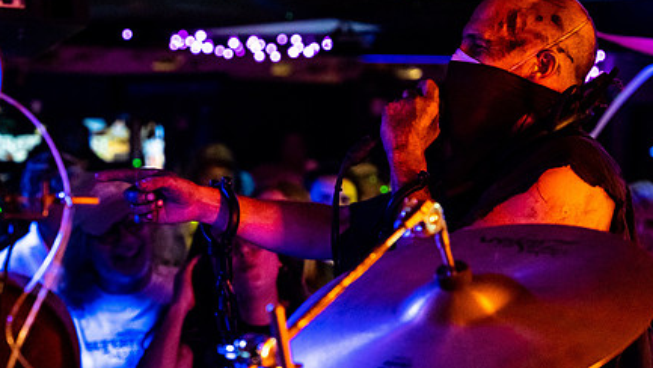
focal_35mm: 116
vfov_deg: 10.5
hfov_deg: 18.4
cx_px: 229
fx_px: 2009
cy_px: 175
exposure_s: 1/200
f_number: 2.8
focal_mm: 65.8
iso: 3200
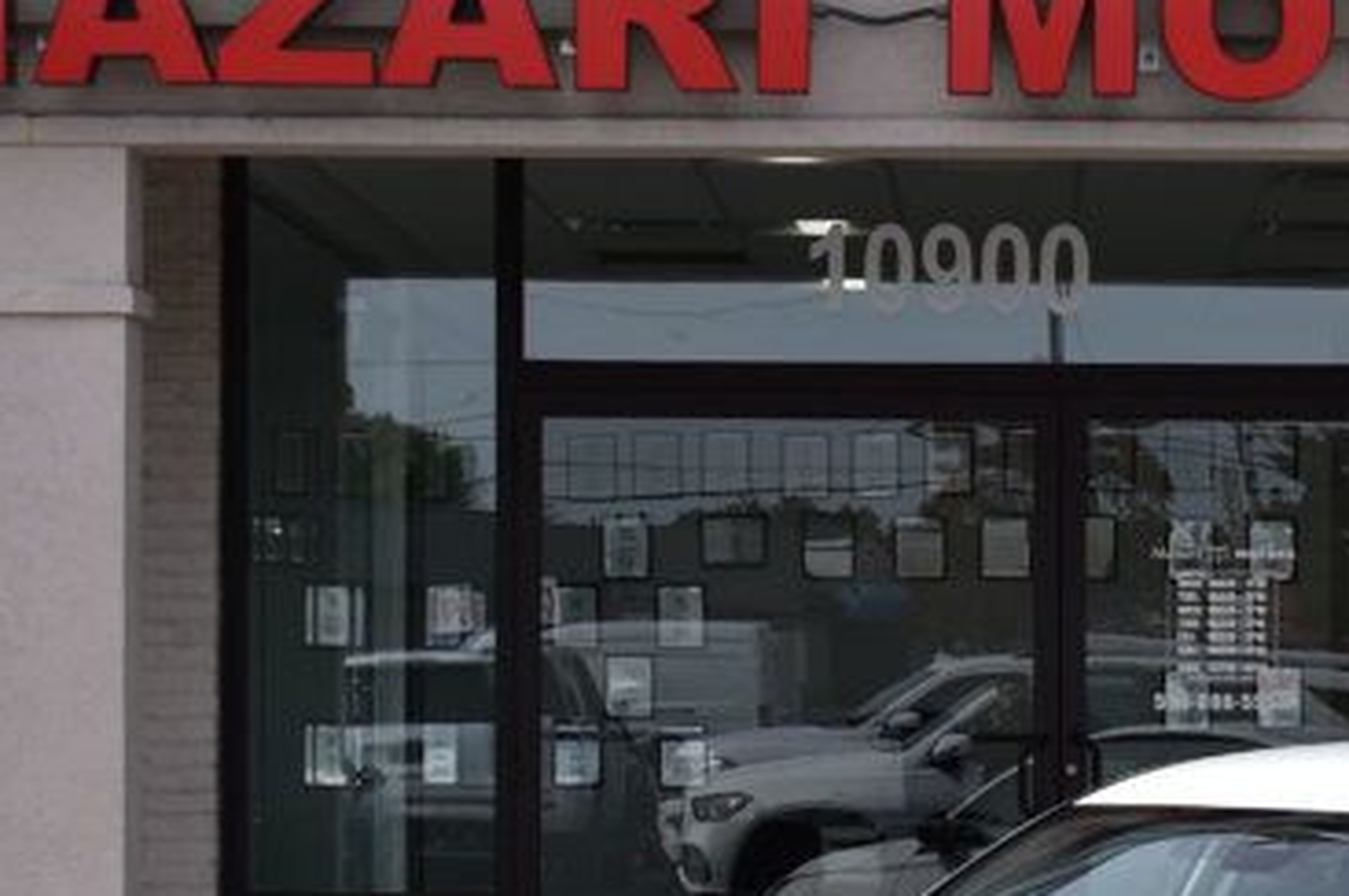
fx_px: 5017
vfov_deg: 10.2
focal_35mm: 134
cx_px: 1253
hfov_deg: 15.1
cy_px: 753
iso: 320
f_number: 11
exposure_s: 1/500
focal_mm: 32
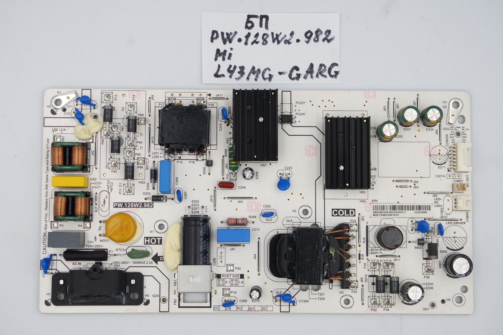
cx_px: 252
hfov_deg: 31.4
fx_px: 894
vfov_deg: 21.2
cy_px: 168
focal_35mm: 64
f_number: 5.6
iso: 200
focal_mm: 24
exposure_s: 1/125
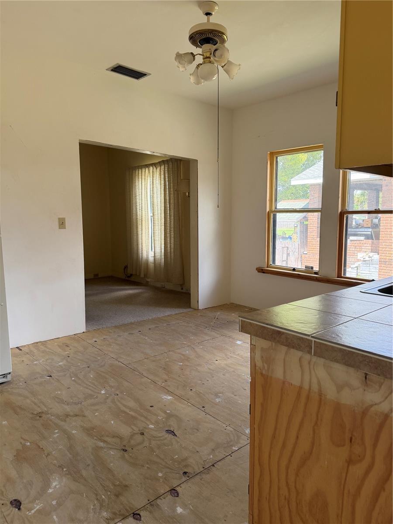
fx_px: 363
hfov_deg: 56.8
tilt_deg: -6.3
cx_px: 196
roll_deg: +0.4
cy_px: 262
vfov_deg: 71.6
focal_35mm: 24
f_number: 1.78
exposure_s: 1/202
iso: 125
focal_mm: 6.76
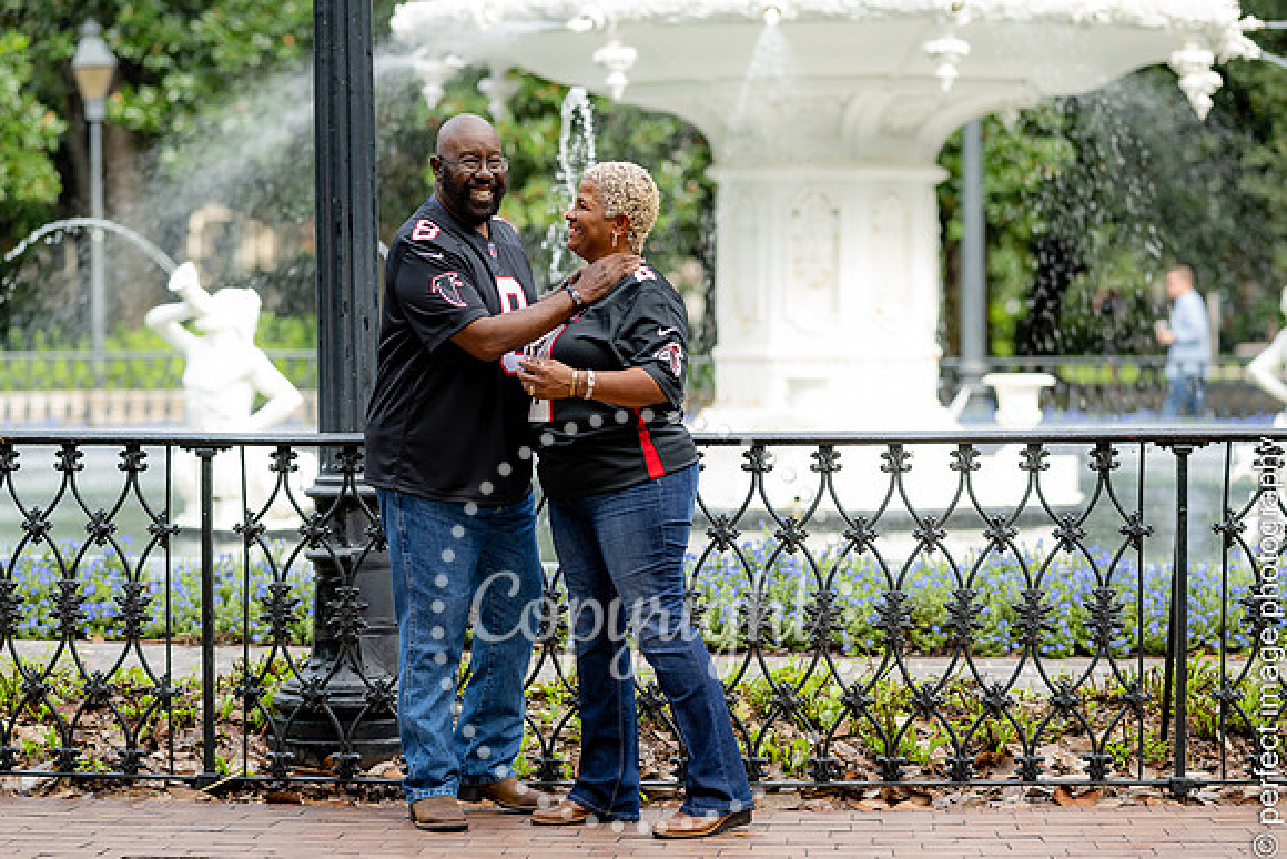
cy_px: 430
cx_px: 644
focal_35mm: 108
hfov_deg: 18.9
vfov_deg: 12.6
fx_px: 3876
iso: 64
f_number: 2.8
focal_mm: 105
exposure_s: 1/200
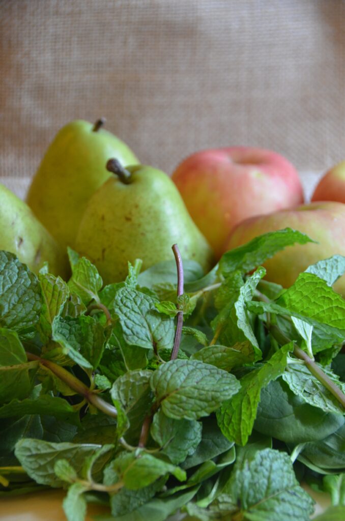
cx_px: 172
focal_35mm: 142
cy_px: 260
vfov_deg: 14.4
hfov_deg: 9.6
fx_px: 2058
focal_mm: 95
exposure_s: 1/60
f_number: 5.3
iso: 800
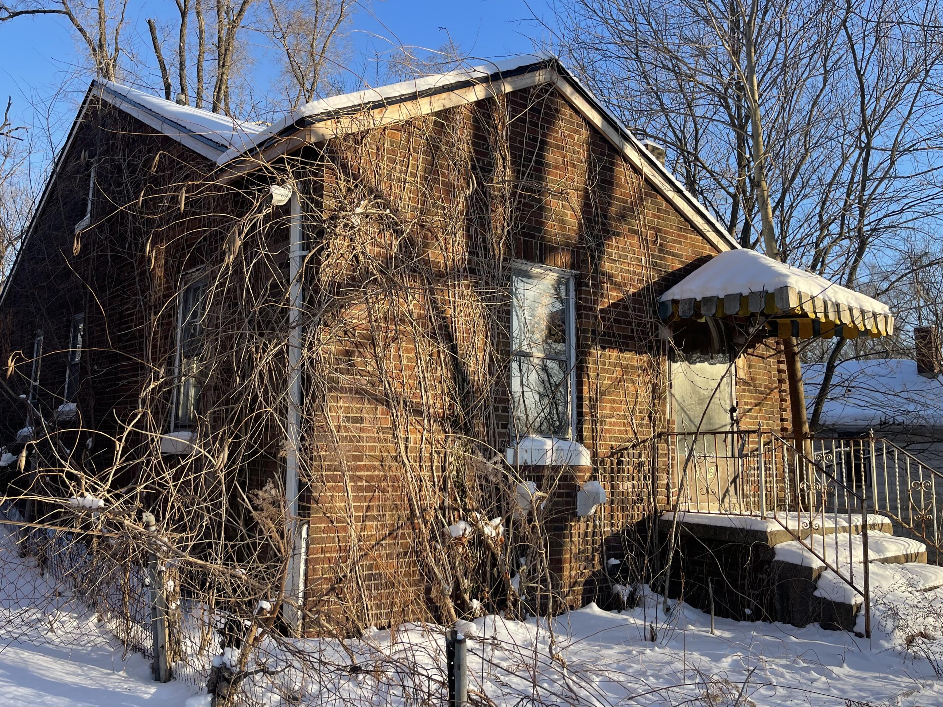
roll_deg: -1.4
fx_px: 790
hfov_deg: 61.4
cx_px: 405
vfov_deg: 48.2
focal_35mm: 29
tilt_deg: +8.2
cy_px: 326
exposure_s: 1/861
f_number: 1.6
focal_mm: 5.1
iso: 32
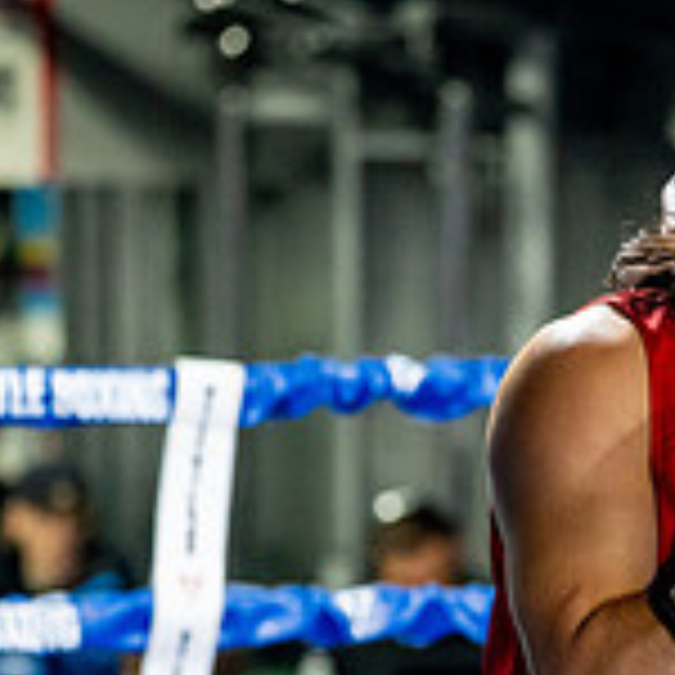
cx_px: 878
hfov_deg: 7.3
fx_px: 5229
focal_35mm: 237
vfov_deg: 7.4
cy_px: 704
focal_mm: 72
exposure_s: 1/1000
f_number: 2
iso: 5000
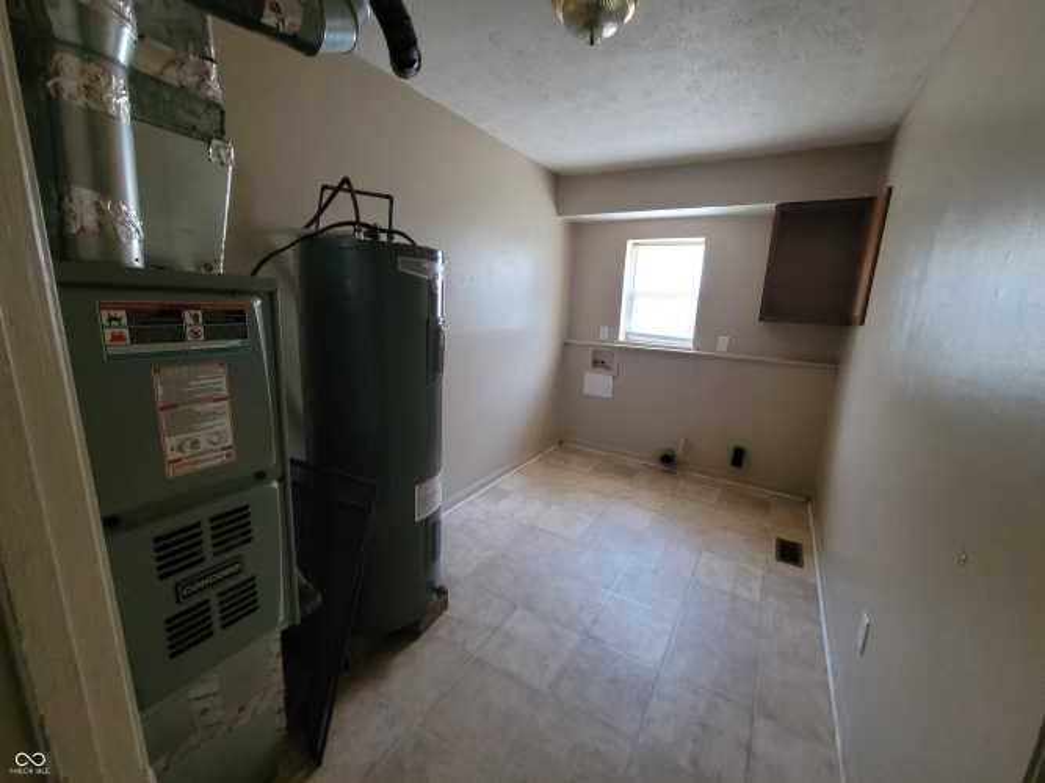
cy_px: 392
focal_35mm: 13
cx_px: 522
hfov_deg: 106.2
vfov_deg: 89.9
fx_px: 392
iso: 640
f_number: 2.2
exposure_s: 1/30
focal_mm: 2.2
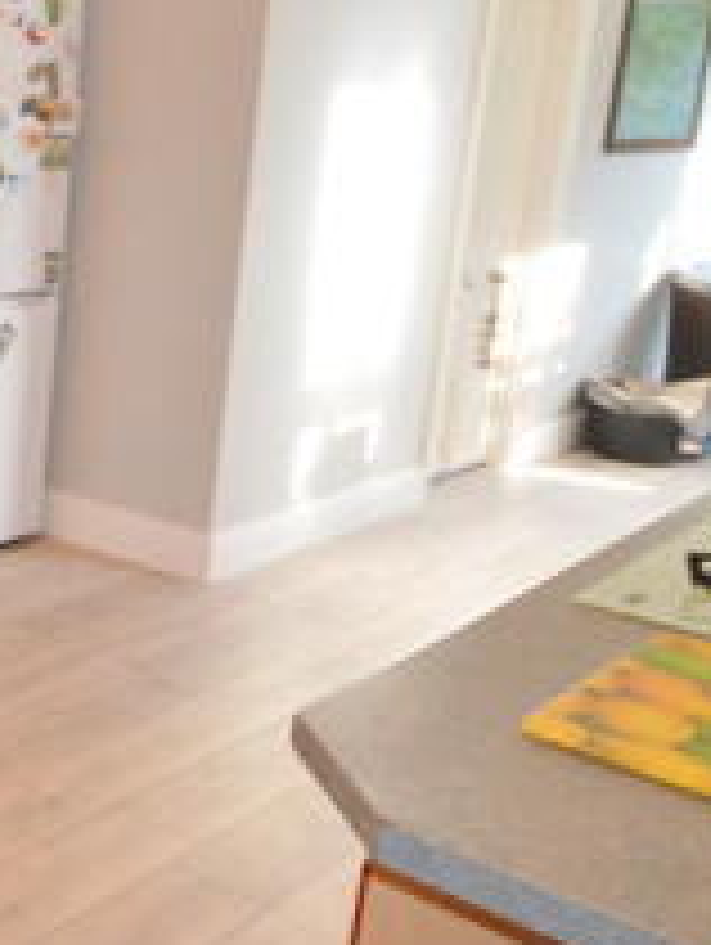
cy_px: 400
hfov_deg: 22.7
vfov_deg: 41.9
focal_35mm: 45
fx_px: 1230
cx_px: -486
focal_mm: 10
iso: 400
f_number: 4
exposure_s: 1/100
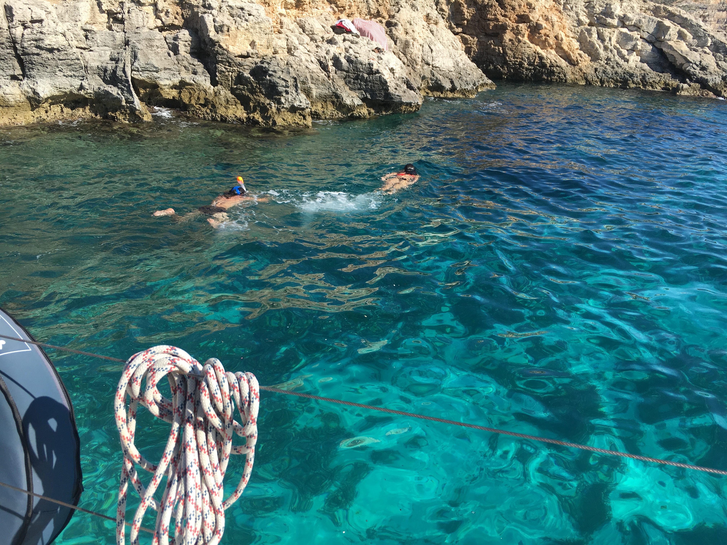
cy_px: 272
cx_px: 364
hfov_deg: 61.7
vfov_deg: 48.2
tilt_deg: -21.8
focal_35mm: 29
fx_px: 609
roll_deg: -3.6
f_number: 2.2
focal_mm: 4.15
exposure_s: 1/1054
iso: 25
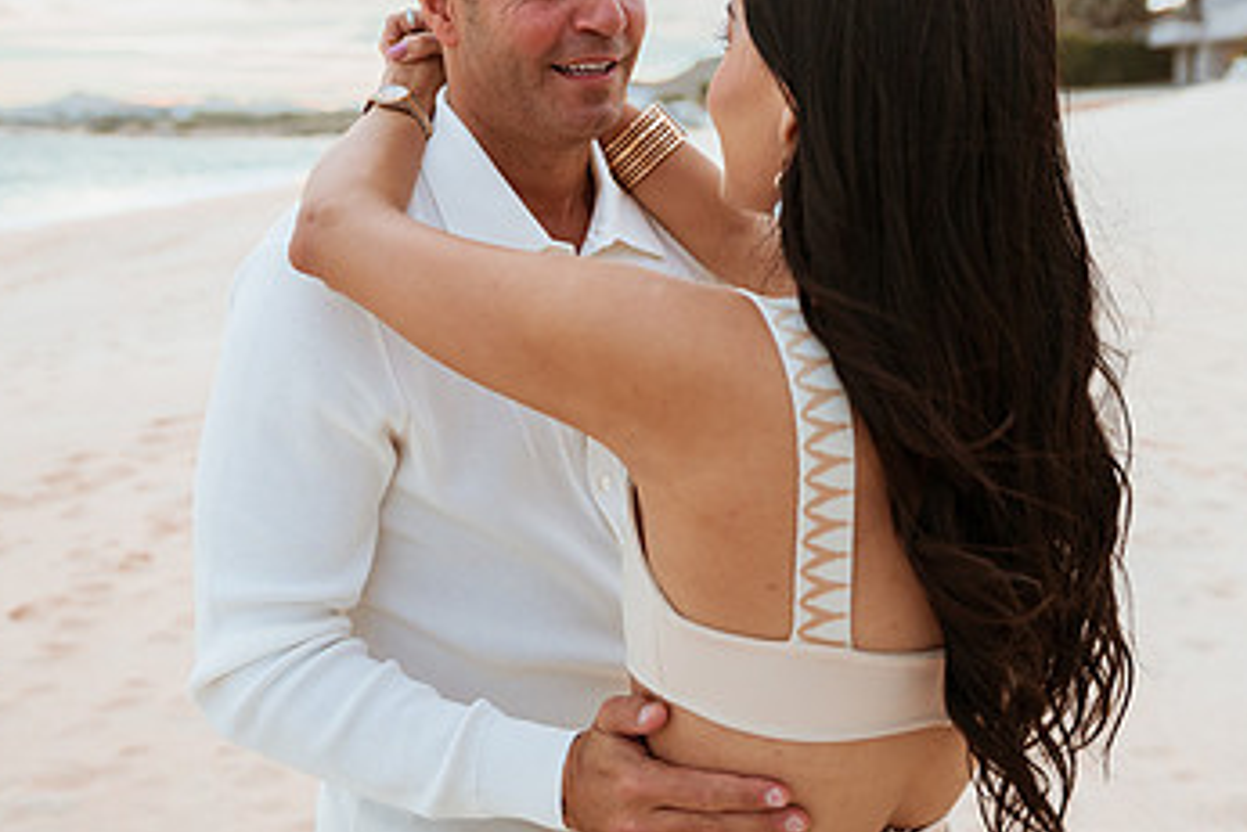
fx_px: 1455
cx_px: 605
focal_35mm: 42
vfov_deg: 31.8
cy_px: 317
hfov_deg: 46.4
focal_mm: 24
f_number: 2.8
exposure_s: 1/4000
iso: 250
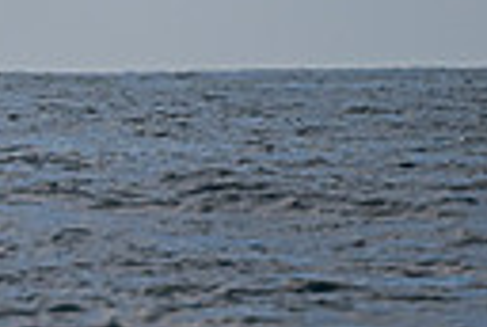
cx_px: -518
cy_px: -282
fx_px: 29586
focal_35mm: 2182
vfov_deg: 0.6
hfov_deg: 0.9
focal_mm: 400
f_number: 6.3
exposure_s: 1/3200
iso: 320
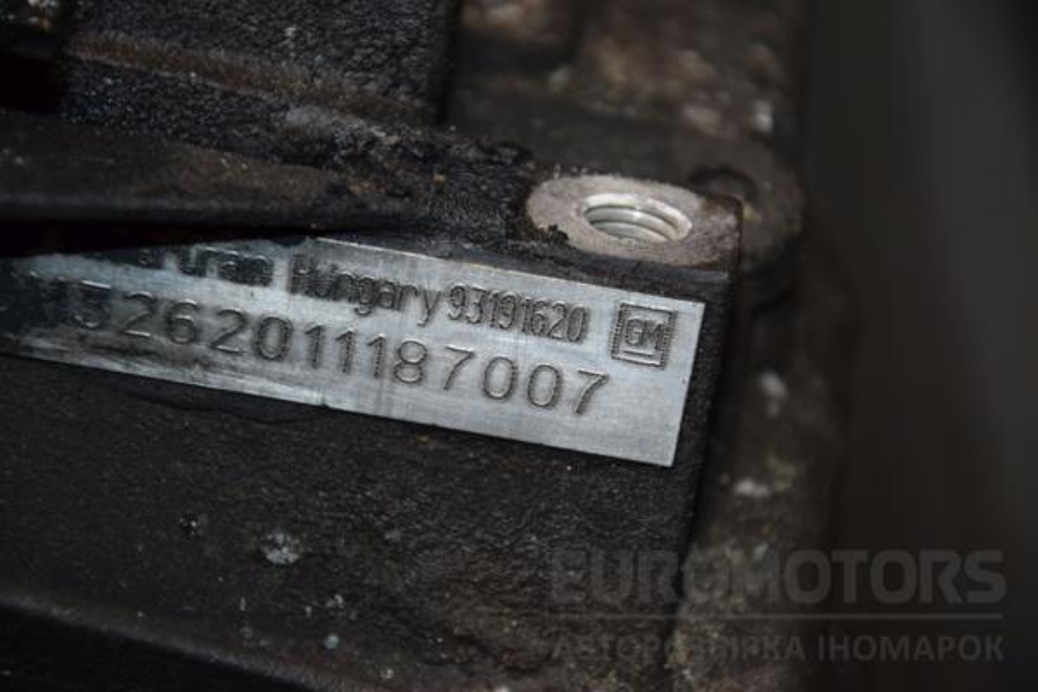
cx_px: 519
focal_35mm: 158
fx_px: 4541
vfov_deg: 8.7
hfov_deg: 13.0
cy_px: 346
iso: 800
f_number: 5.6
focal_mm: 105
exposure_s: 1/60
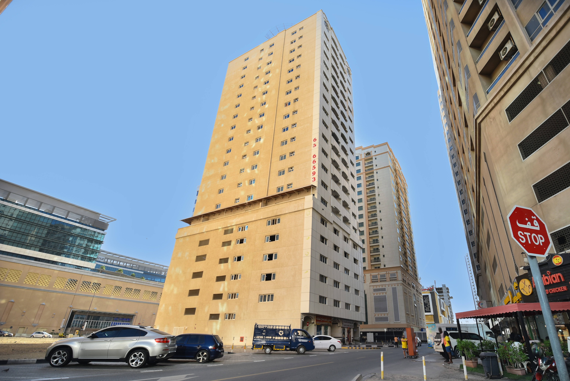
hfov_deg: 104.2
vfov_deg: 81.3
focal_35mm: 14
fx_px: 222
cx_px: 285
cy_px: 190
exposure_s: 1/1000
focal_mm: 14
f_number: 2.8
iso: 160
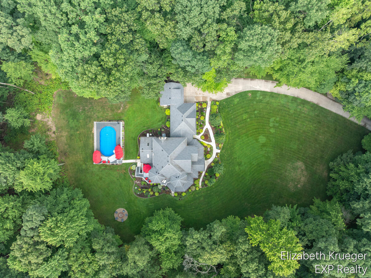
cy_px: 139
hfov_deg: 71.6
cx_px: 186
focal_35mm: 24
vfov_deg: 56.8
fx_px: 257
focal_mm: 12.29
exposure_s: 1/160
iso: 110
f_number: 2.8
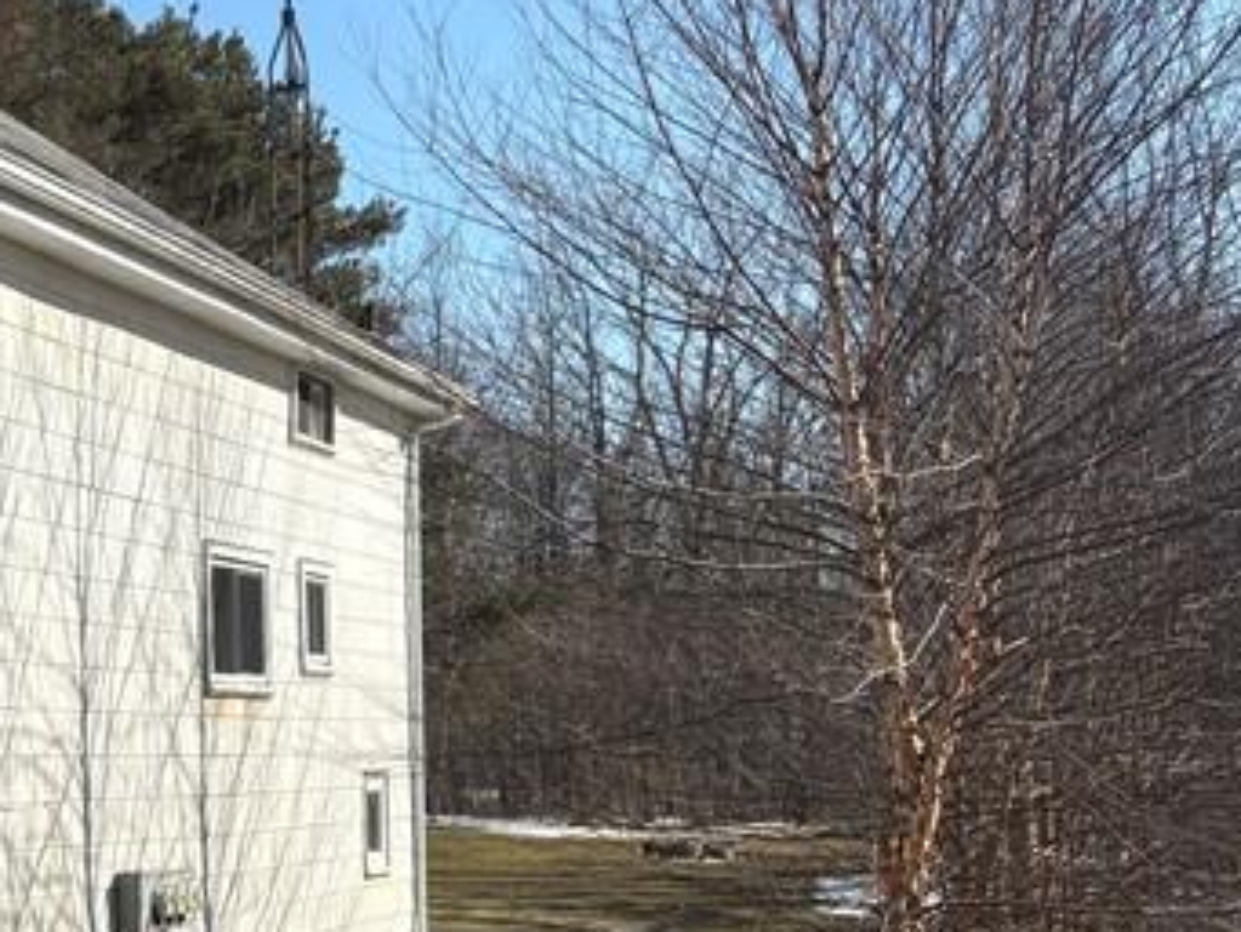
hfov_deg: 21.9
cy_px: 546
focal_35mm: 78
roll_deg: +0.6
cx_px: -480
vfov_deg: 18.9
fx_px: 2797
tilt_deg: +2.8
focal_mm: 5.96
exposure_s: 1/3623
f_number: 1.6
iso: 50
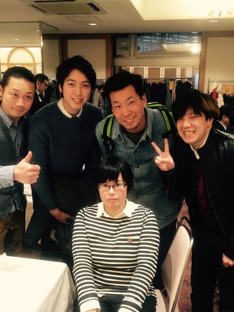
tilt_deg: -13.3
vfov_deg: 50.1
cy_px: 158
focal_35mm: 37
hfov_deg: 38.7
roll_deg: -0.4
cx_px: 119
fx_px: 334
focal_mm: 4.15
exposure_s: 1/30
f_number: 2.2
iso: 80
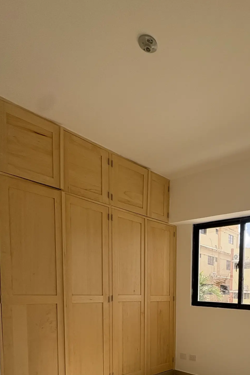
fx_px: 271
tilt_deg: -3.1
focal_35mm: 26
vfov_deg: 62.1
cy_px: 312
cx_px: 228
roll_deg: -1.7
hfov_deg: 44.8
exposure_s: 1/664
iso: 50
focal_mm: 2.22
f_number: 2.2
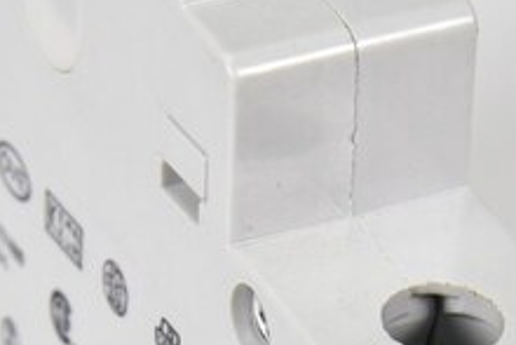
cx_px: 258
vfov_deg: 3.1
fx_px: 6253
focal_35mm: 436
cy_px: 542
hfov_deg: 4.7
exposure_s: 1/30
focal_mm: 80
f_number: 11
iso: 200
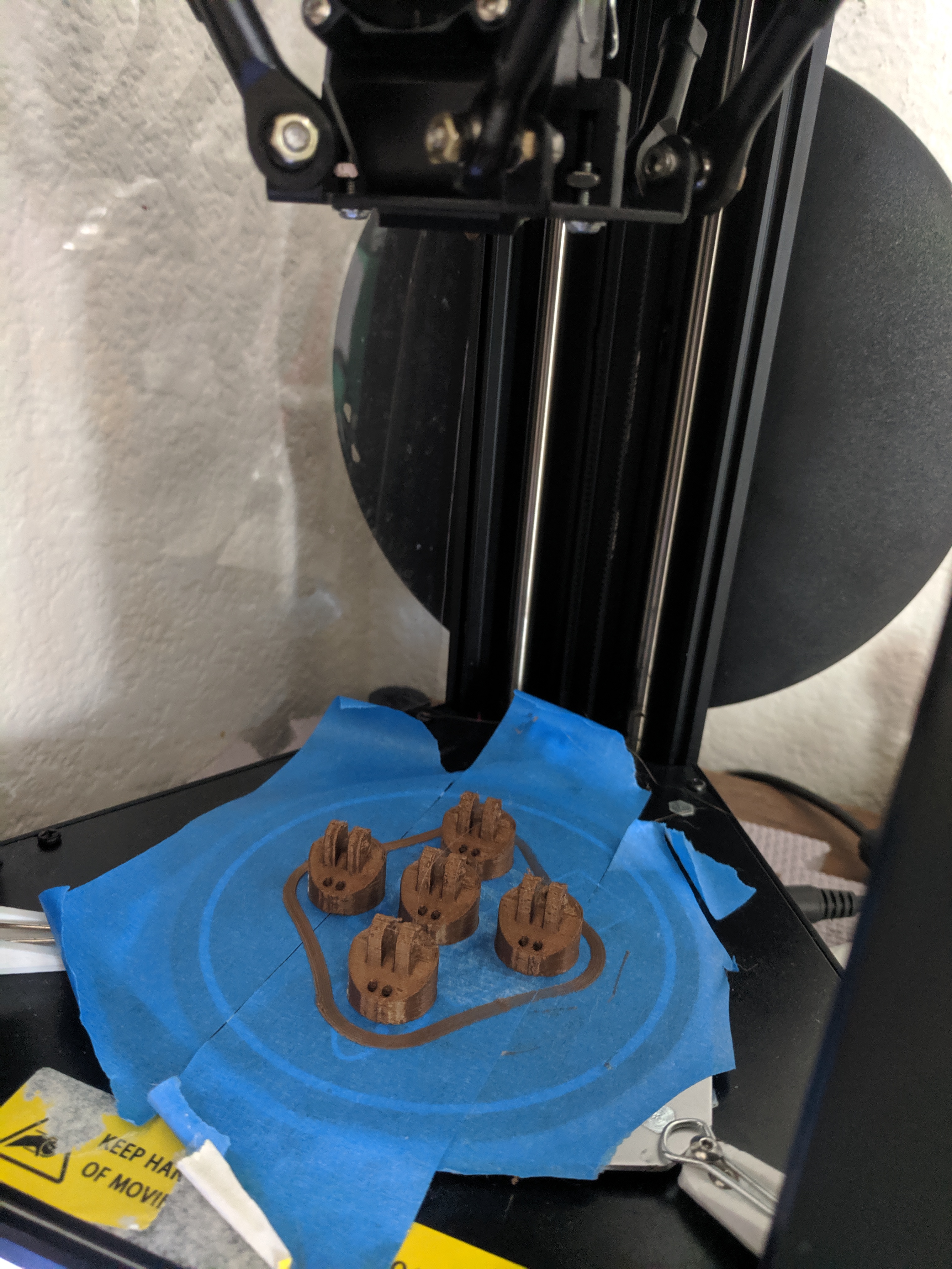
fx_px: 953
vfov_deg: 67.3
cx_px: 476
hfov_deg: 53.1
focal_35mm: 26
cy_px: 634
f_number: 2
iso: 1021
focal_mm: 4.67
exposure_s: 1/15
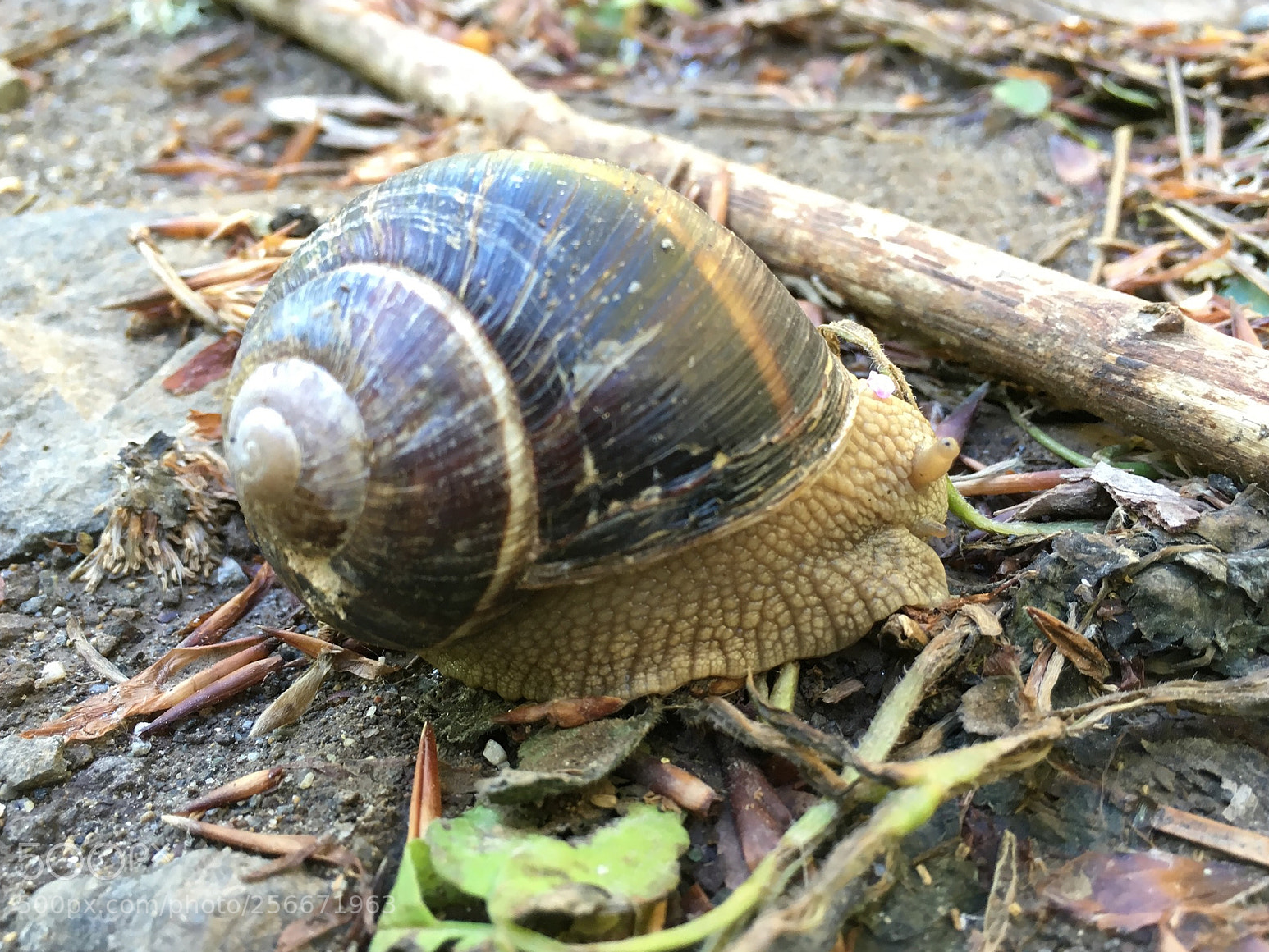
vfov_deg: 46.8
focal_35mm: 30
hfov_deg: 60.0
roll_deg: +6.8
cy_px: 477
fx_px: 1100
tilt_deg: -32.5
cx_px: 623
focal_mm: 4.15
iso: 40
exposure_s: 1/33
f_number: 2.2
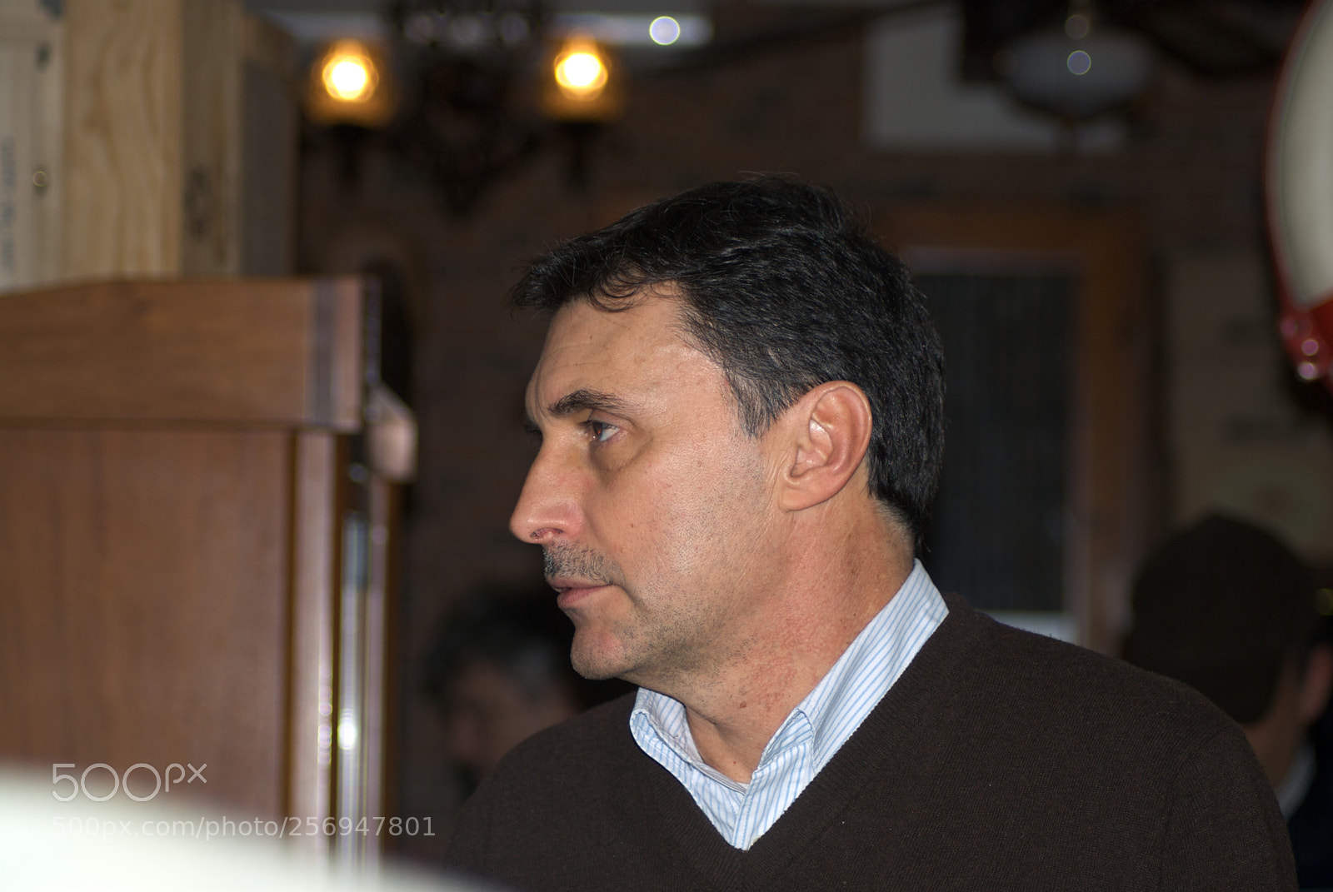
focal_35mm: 123
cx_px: 666
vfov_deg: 11.2
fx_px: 4560
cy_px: 446
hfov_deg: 16.6
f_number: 4
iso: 100
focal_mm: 82
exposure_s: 1/125
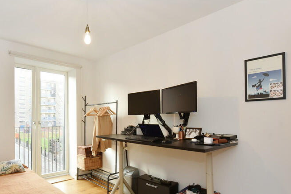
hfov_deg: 76.9
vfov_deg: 56.7
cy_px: 118
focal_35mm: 22
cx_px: 106
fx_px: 178
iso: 320
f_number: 8
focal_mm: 14
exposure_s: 1/20
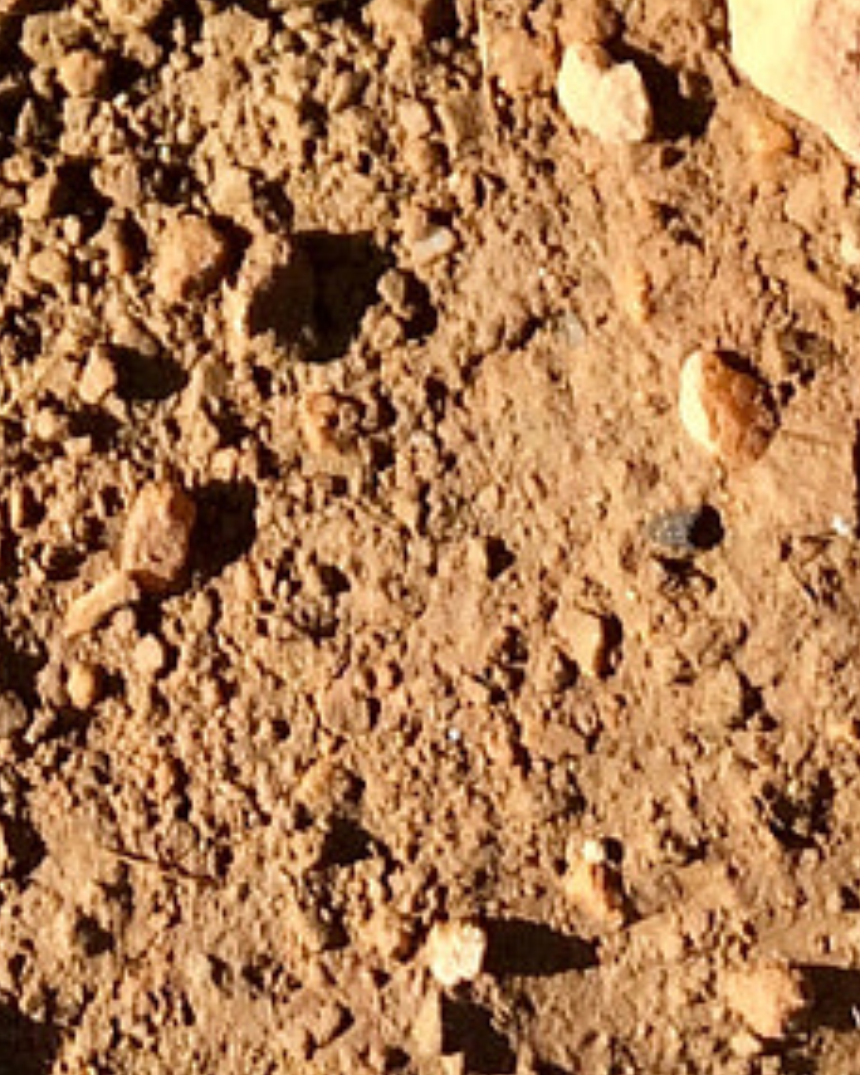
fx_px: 5059
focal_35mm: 159
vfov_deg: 11.0
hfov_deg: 9.6
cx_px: -174
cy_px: -1120
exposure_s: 1/1172
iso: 32
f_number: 2.2
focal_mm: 4.15
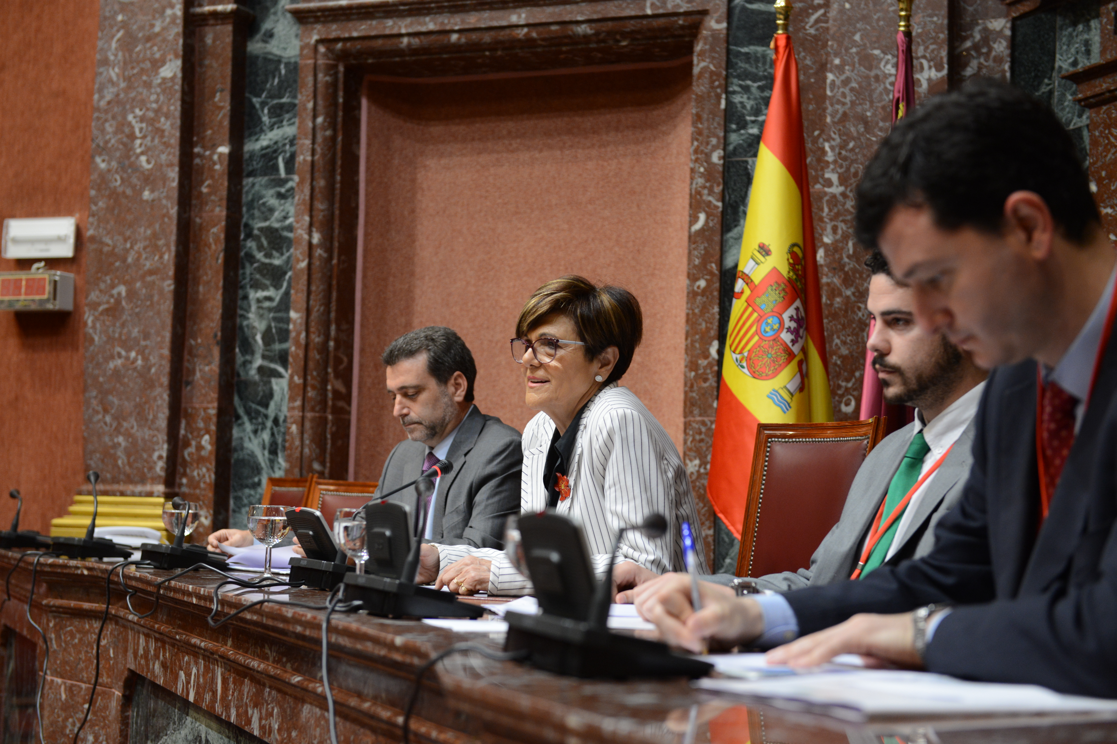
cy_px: 372
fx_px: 1862
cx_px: 558
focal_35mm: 60
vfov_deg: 22.6
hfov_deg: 33.4
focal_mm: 60
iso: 1600
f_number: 3.5
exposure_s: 1/80
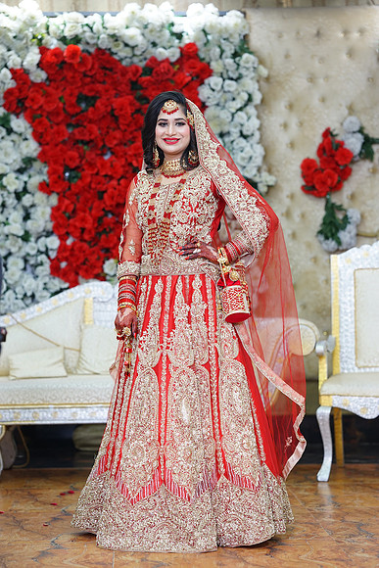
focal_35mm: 85
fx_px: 1341
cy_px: 284
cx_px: 190
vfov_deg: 23.9
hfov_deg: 16.1
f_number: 2.8
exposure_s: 1/160
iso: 640
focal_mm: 85
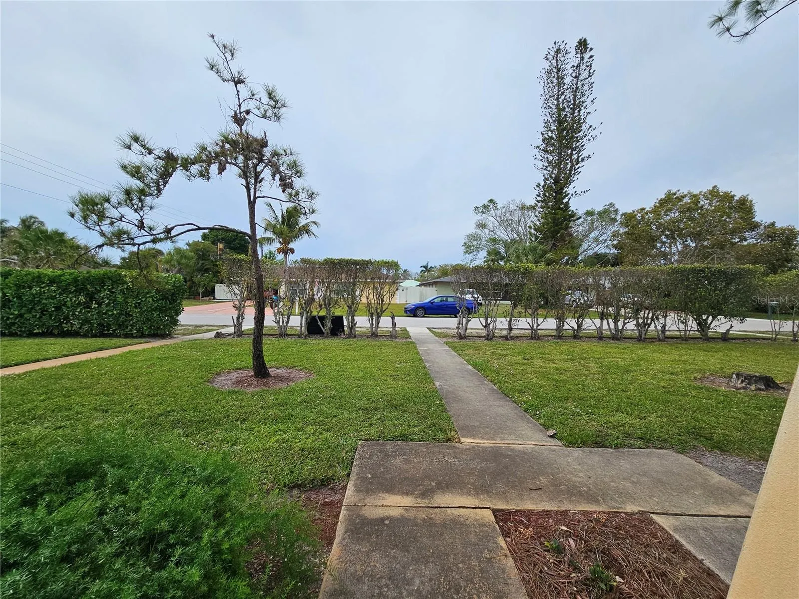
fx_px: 300
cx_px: 400
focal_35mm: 13
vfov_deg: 89.9
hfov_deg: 106.2
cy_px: 300
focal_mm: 2.2
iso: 50
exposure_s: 1/3050
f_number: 2.2
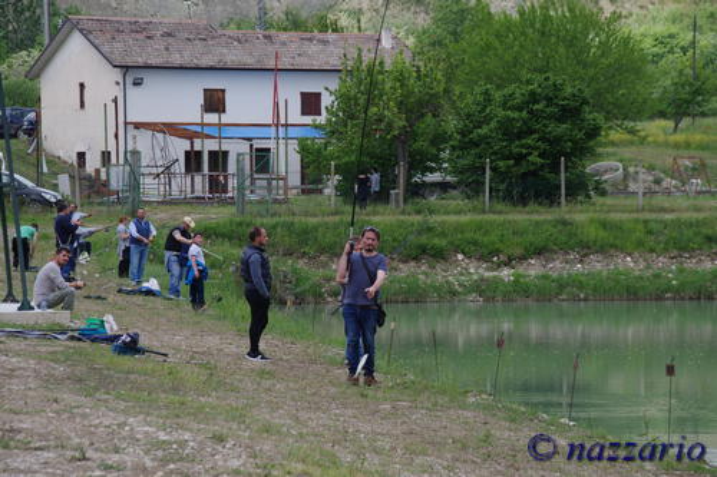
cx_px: 358
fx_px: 3126
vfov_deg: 8.7
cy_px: 238
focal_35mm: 157
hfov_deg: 13.1
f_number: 8
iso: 400
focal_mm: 105
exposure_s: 1/400
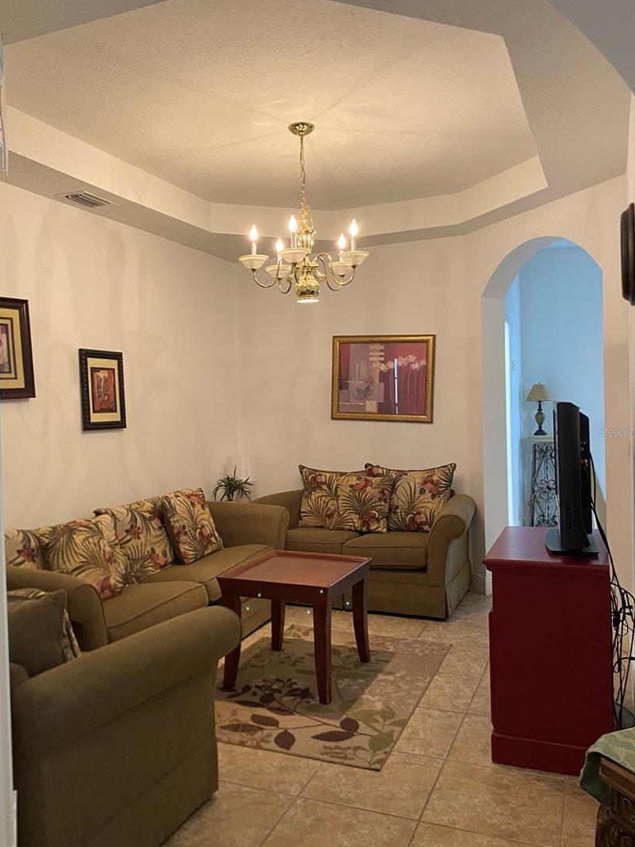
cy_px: 431
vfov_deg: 61.7
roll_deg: +1.8
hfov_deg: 48.2
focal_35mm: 29
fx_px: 709
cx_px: 300
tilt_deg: +0.3
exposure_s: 1/60
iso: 200
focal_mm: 4.25
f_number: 1.8
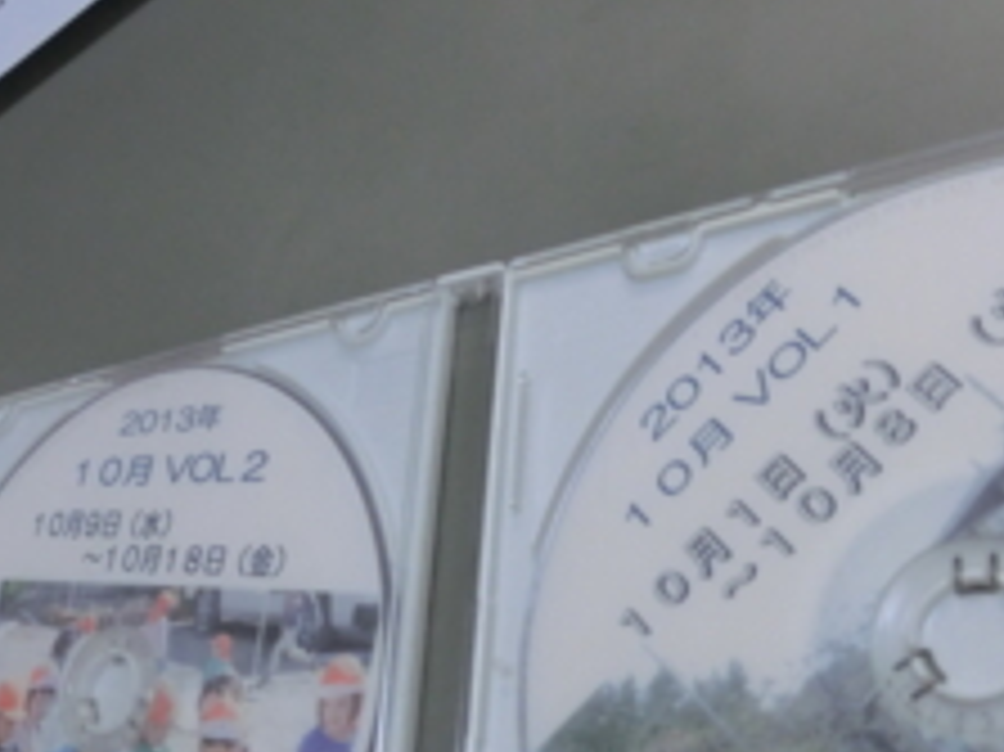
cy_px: 639
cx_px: 527
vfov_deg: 32.3
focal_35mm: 43
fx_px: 1246
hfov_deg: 43.9
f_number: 3
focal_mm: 4.24
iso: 400
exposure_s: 1/125
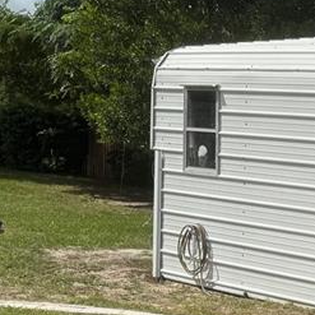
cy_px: 226
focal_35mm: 88
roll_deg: -3.4
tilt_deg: -6.1
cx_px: 589
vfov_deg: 19.6
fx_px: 906
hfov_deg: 16.2
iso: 80
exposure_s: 1/7937
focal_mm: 6.76
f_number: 1.78
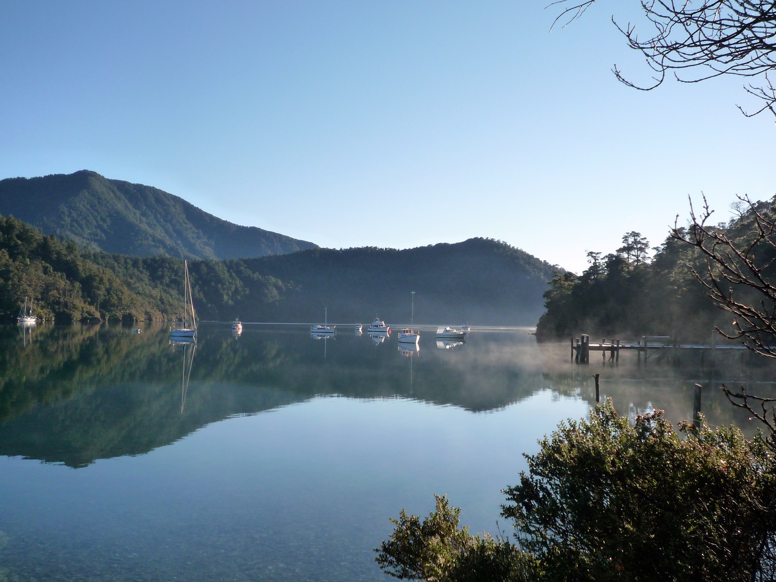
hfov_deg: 55.4
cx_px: 388
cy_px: 291
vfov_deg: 42.9
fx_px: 740
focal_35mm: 33
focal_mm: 5.8
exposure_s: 1/640
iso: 160
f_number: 4.5
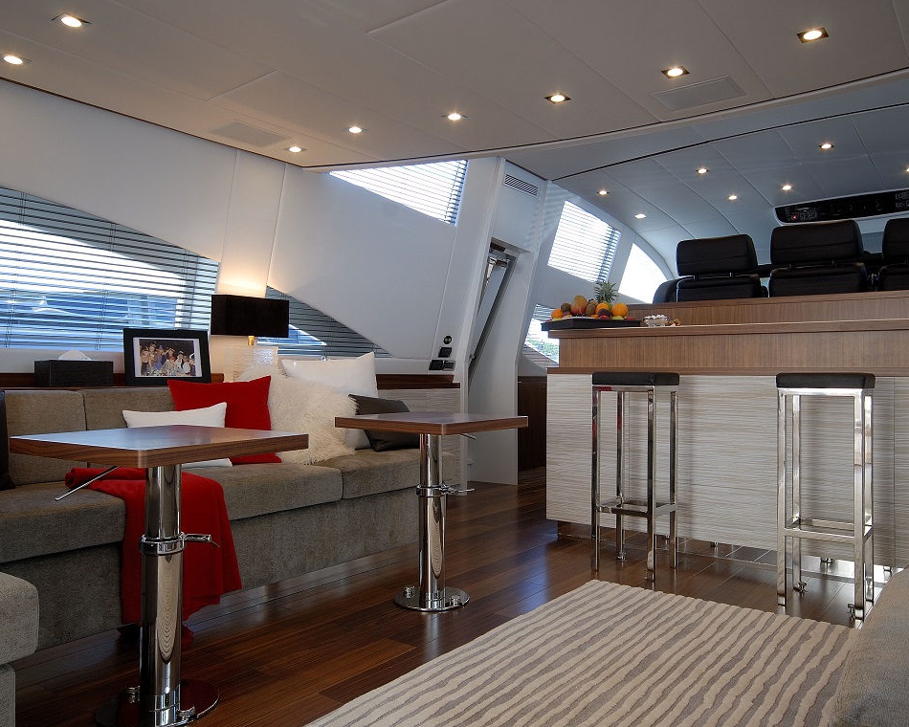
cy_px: 357
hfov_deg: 64.8
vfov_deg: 53.9
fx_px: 715
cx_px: 483
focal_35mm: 27
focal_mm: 15
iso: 100
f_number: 9
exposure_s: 1/5
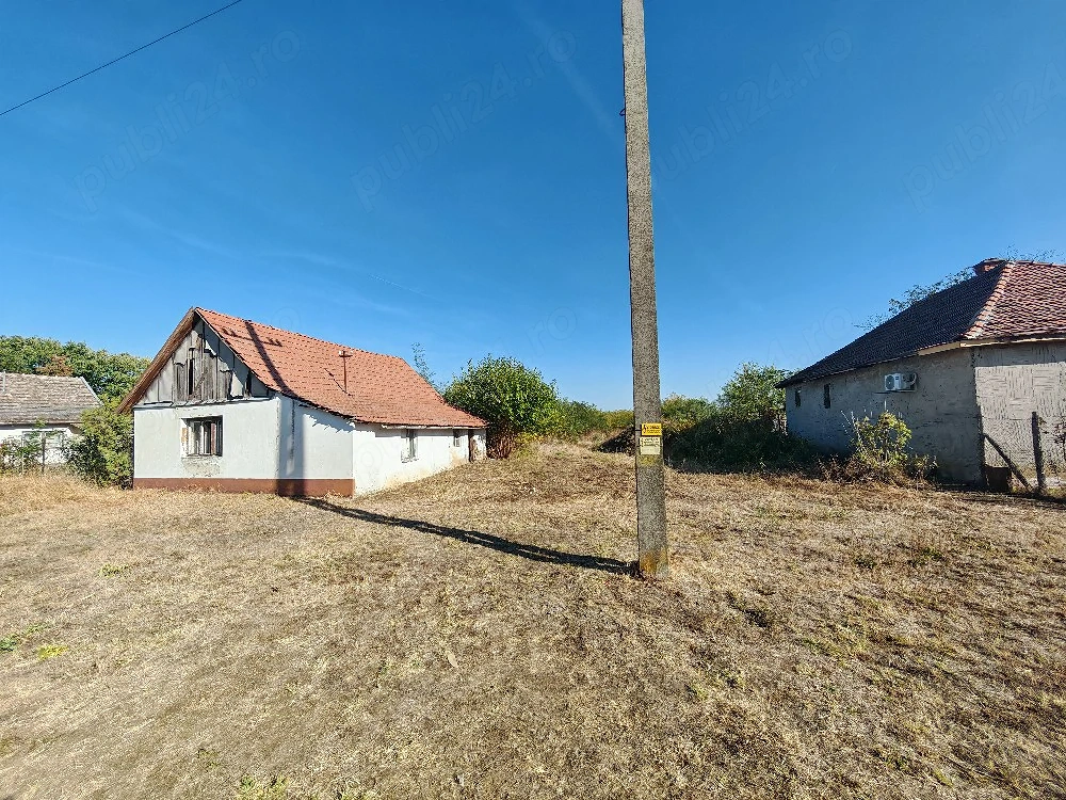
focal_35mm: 12
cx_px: 533
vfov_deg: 94.5
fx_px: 370
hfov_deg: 110.5
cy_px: 400
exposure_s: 1/1111
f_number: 2
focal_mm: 1.82
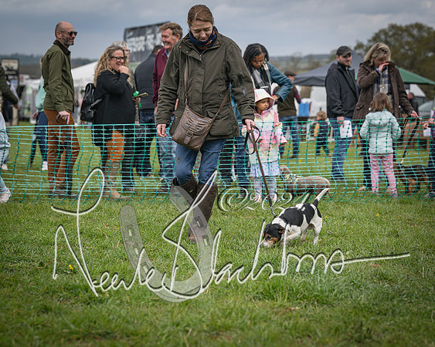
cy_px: 174
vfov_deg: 15.7
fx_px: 1261
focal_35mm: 98
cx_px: 218
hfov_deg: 19.6
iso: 400
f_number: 4
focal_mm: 87
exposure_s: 1/3200
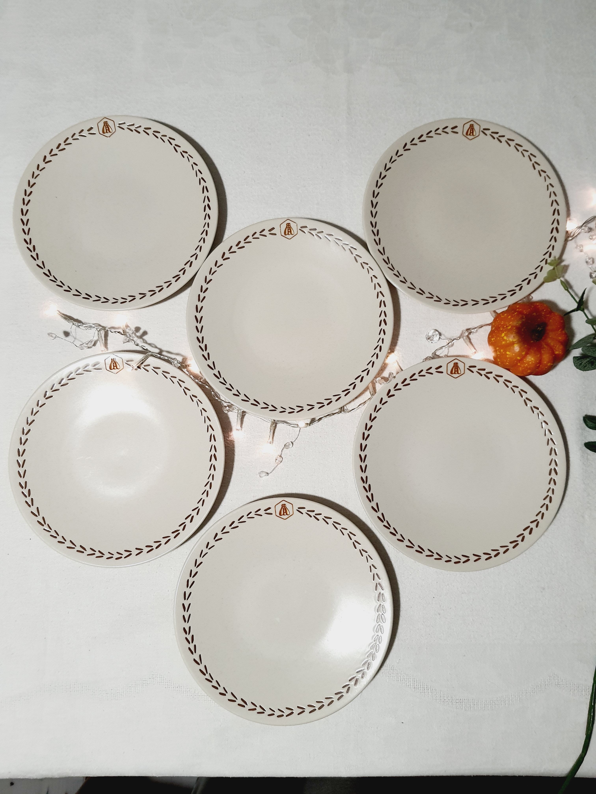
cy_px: 397
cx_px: 298
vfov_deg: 67.3
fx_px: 597
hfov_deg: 53.1
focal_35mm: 26
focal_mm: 4.32
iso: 250
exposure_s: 1/100
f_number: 1.7
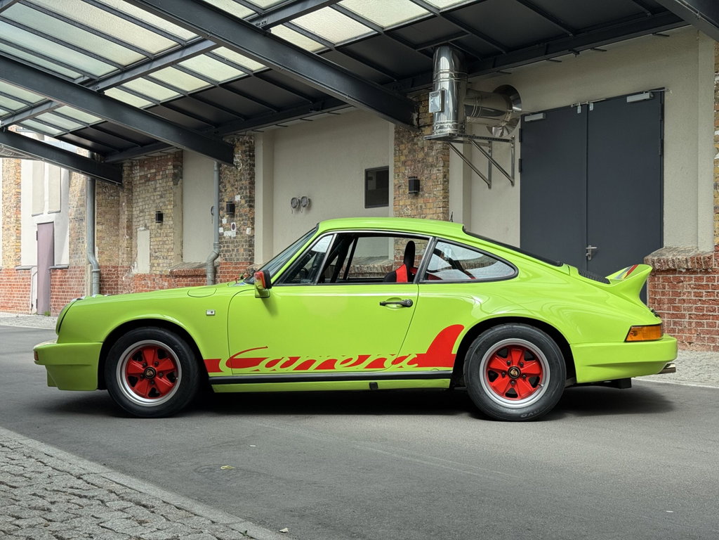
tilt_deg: +1.0
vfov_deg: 30.3
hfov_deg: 39.7
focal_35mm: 48
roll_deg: -0.4
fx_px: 997
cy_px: 270
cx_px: 360
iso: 64
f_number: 1.78
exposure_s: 1/1027
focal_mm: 6.76
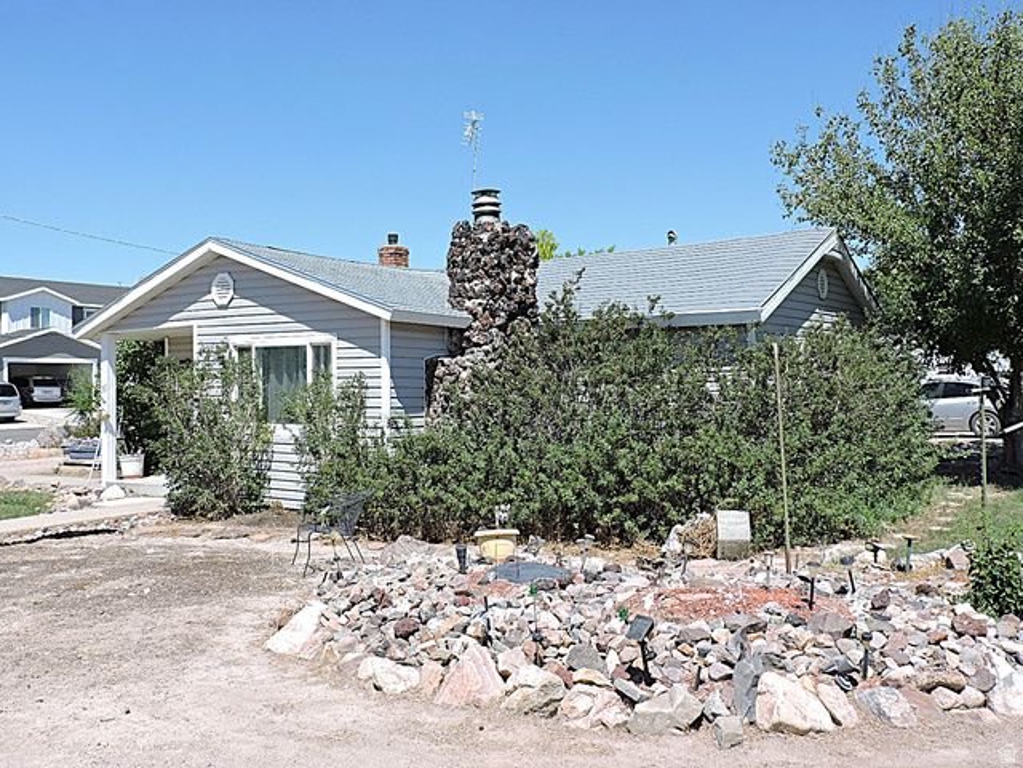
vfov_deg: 42.9
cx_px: 512
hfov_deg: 55.4
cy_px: 384
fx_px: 975
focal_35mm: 33
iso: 100
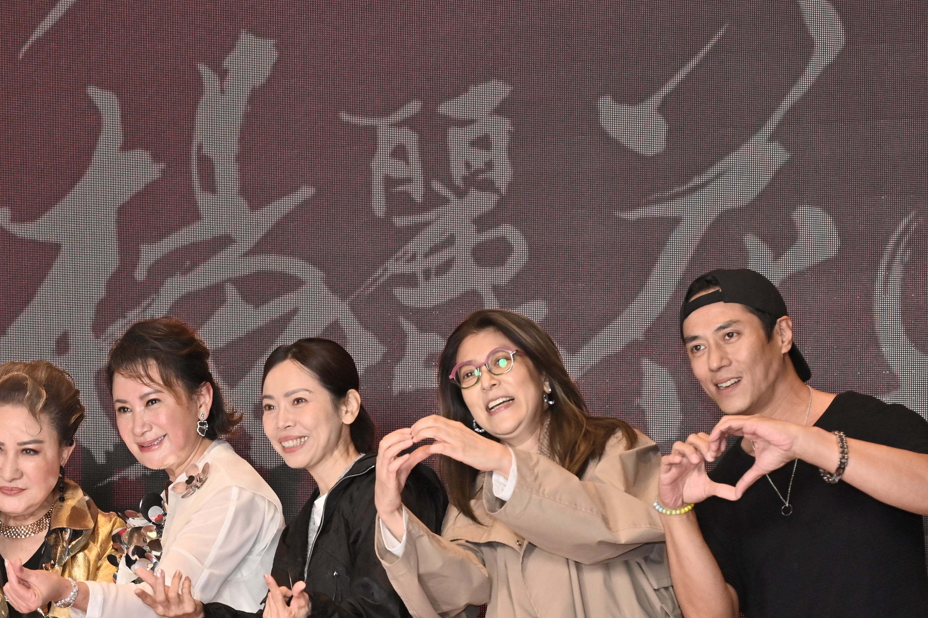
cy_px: 564
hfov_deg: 18.4
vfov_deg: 12.3
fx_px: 2834
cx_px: 183
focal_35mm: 110
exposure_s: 1/200
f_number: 5.6
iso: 1250
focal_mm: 55
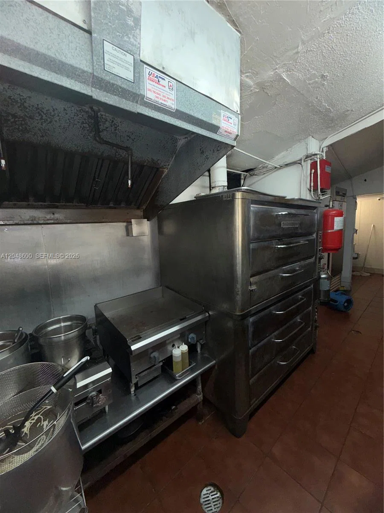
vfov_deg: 102.1
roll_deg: +2.9
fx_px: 207
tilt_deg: -8.1
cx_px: 192
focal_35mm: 14
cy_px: 256
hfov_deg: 85.7
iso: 40
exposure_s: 1/60
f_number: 2.2
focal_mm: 2.22
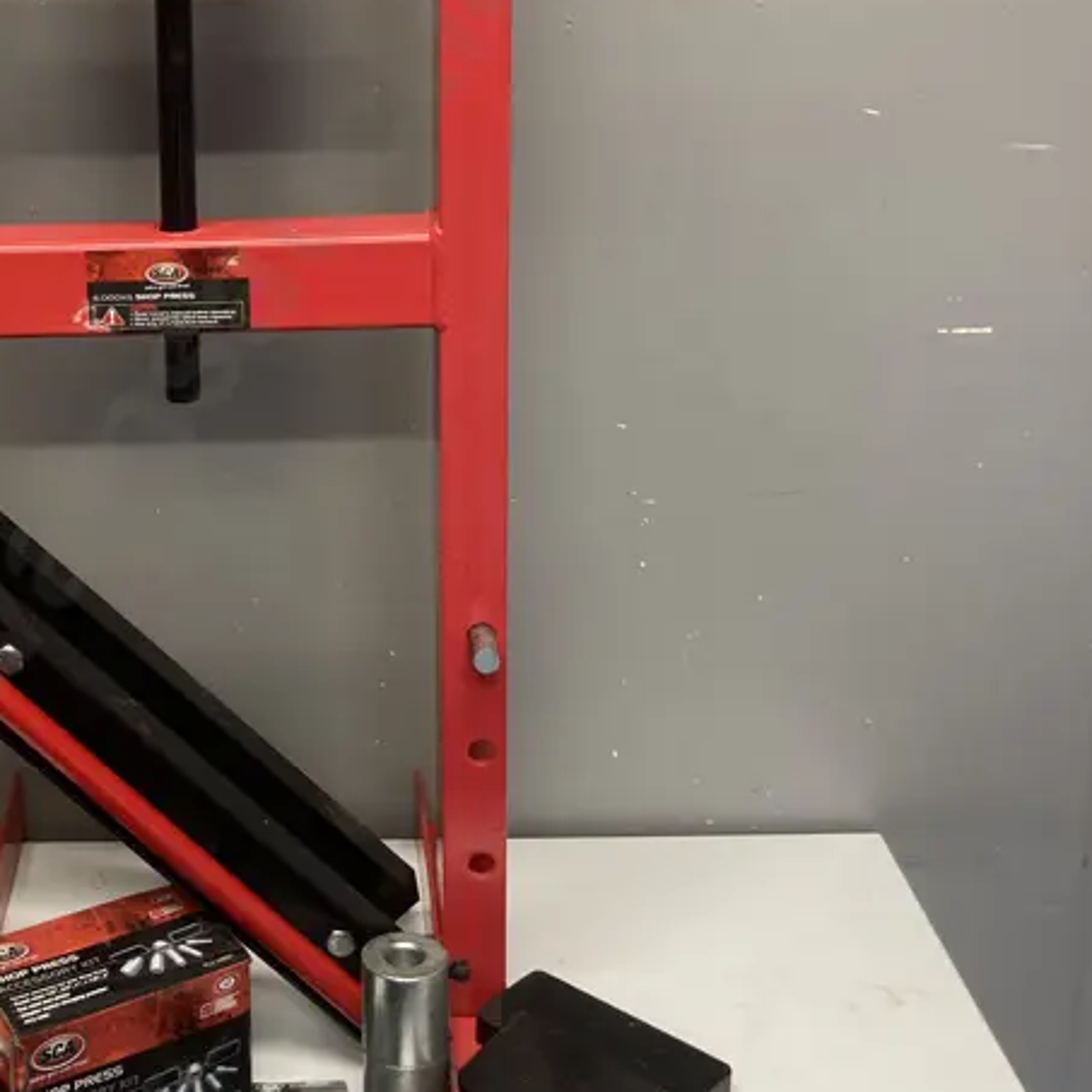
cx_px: 174
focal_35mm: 56
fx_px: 1999
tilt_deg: -15.6
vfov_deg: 30.4
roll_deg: +1.6
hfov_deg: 29.6
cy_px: 391
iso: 64
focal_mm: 3.99
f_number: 1.8
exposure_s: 1/50
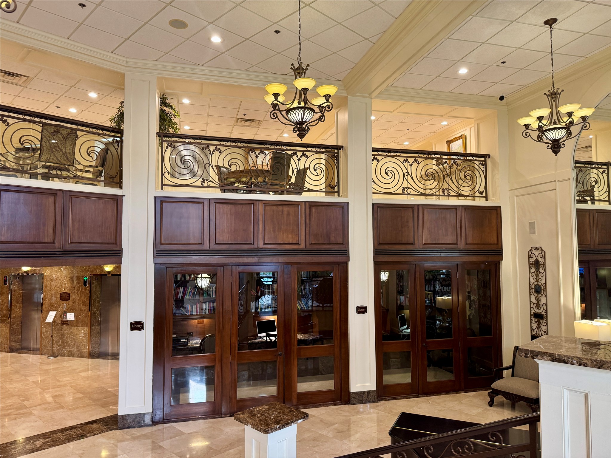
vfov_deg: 56.8
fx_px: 424
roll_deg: -0.1
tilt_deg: +1.4
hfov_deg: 71.6
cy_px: 229
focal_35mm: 24
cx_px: 306
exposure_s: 1/60
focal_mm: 6.76
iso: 200
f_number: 1.78
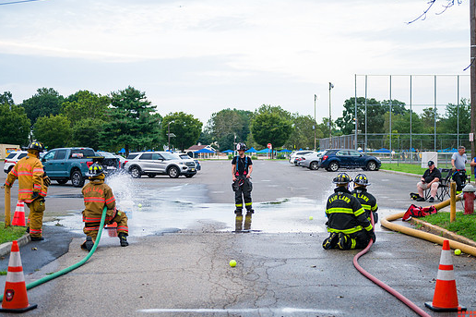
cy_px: 177
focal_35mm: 54
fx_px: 713
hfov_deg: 36.9
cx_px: 256
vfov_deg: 25.0
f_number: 3.2
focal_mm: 48
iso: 500
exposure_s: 1/250
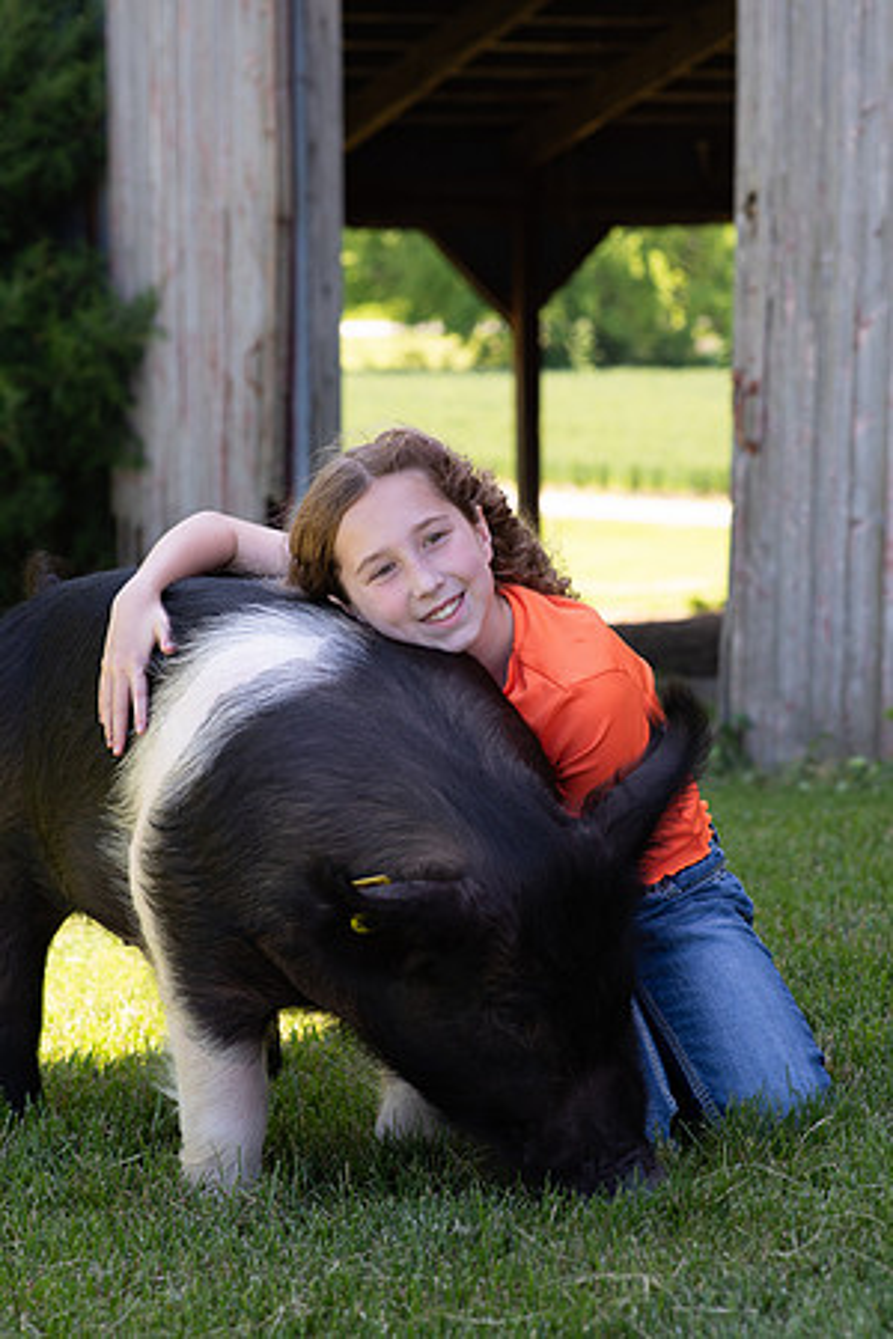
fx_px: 3162
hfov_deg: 16.1
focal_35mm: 85
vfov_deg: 23.9
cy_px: 670
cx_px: 446
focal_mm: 85
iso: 320
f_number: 5.6
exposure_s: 1/200
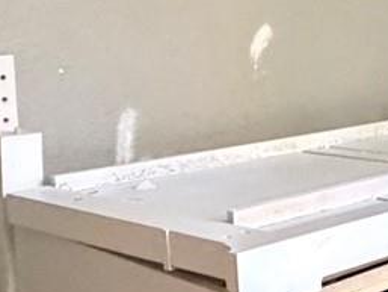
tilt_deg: -6.8
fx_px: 976
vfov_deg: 16.9
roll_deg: -1.3
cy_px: 83
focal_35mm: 87
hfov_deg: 19.0
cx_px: 625
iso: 1000
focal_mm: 2.22
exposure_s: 1/60
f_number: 2.2
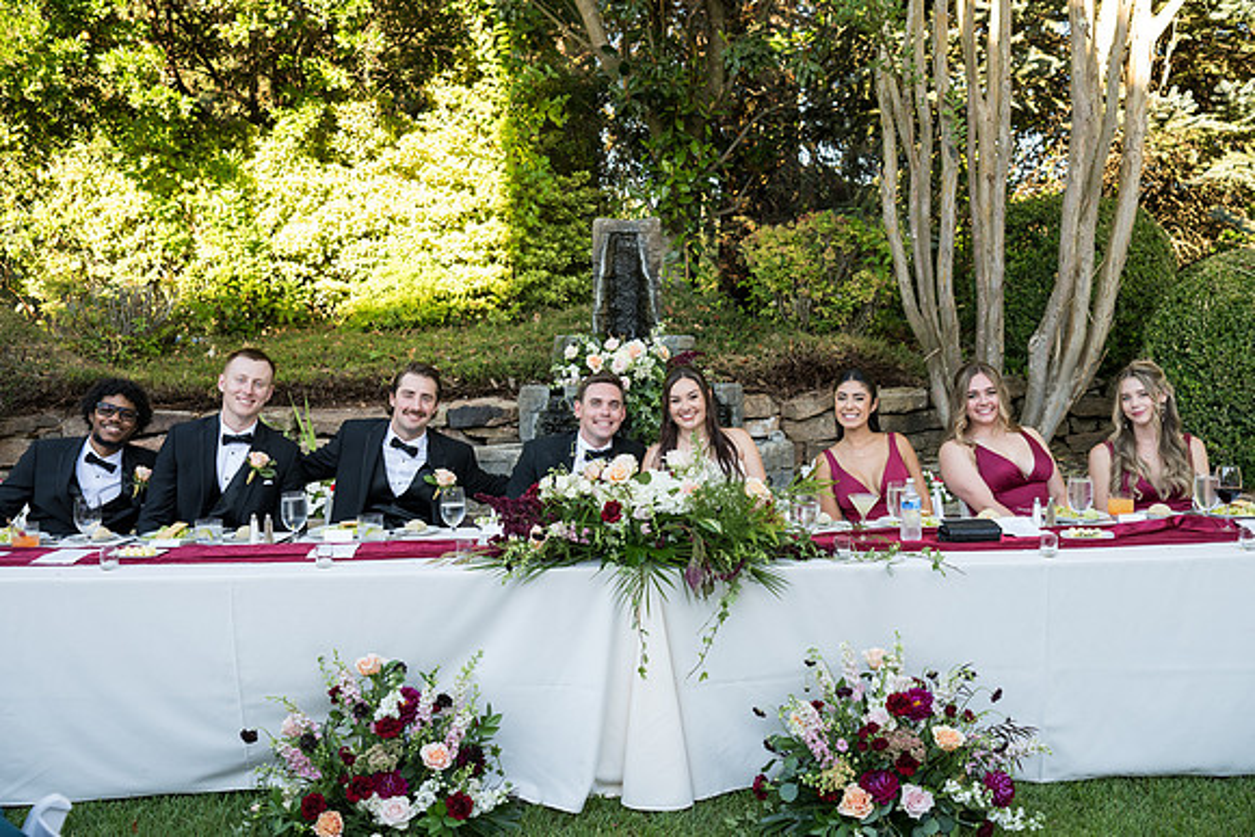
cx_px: 628
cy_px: 418
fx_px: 1220
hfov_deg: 54.4
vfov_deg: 37.9
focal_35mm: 35
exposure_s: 1/400
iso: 640
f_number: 4
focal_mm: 35
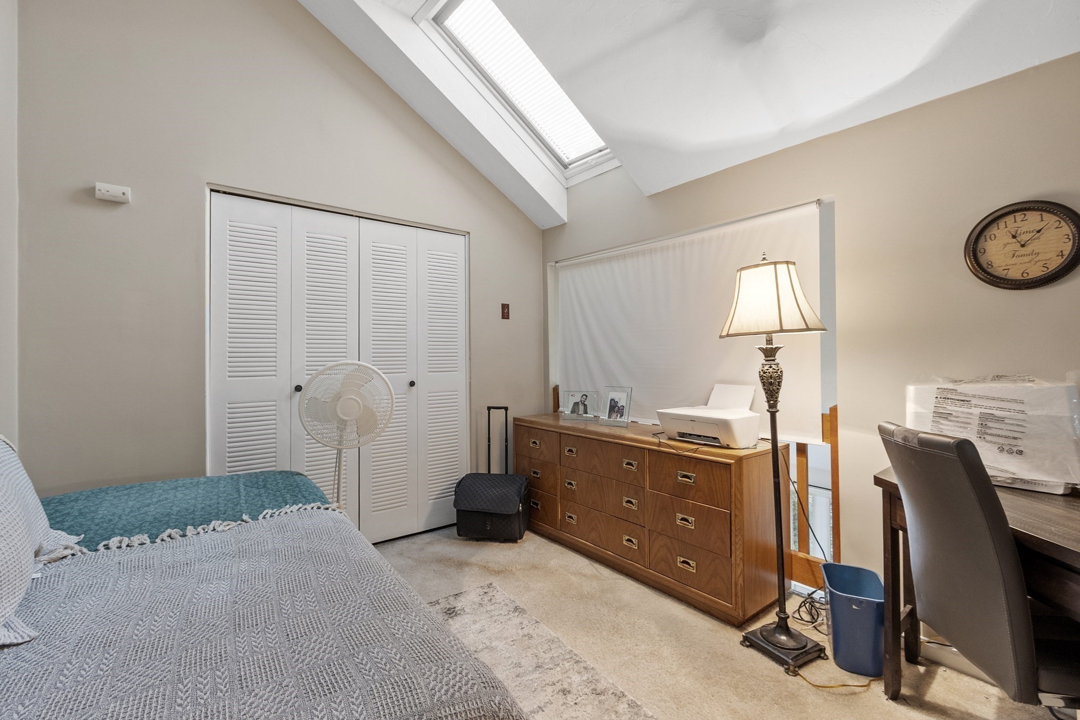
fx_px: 450
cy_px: 360
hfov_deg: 100.4
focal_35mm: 15
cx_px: 540
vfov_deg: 77.3
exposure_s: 1/3
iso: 800
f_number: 6.3
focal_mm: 10
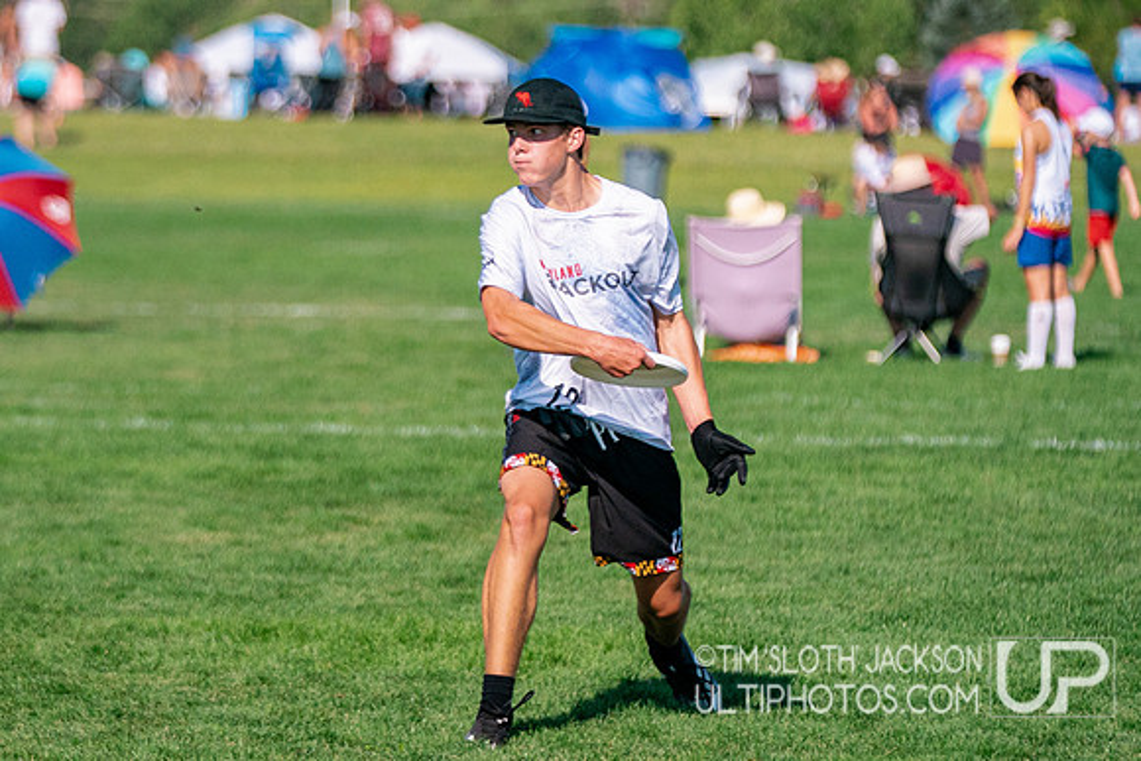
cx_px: 425
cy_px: 301
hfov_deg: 7.3
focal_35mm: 283
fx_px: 8967
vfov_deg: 4.9
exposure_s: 1/32000
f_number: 2.8
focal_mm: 159
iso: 1000
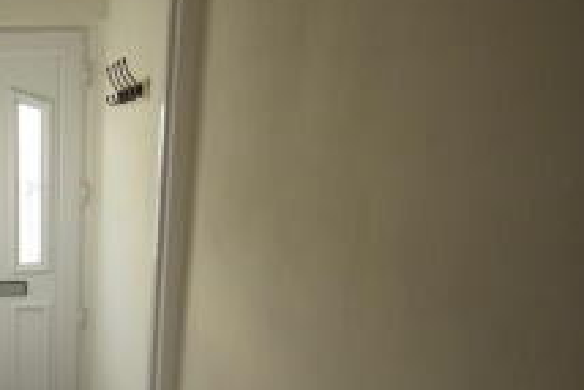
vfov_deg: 31.9
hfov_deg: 40.4
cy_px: 348
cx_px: -38
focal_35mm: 40
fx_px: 649
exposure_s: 1/60
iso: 560
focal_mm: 12
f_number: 4.5
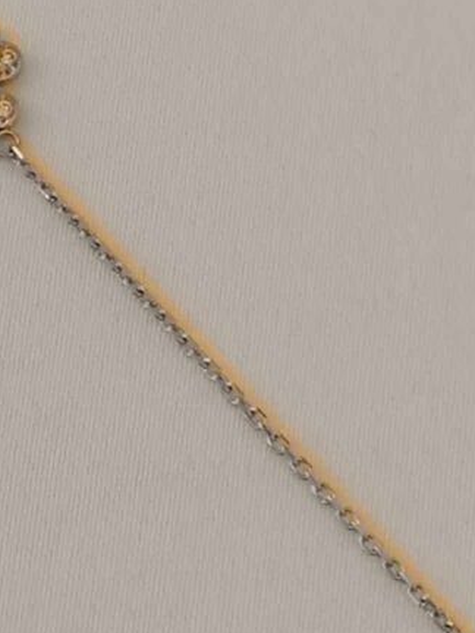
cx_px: -26
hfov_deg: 9.1
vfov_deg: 12.2
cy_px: 64
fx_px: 2946
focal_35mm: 161
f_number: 1.8
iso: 80
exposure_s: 1/100
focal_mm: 4.75
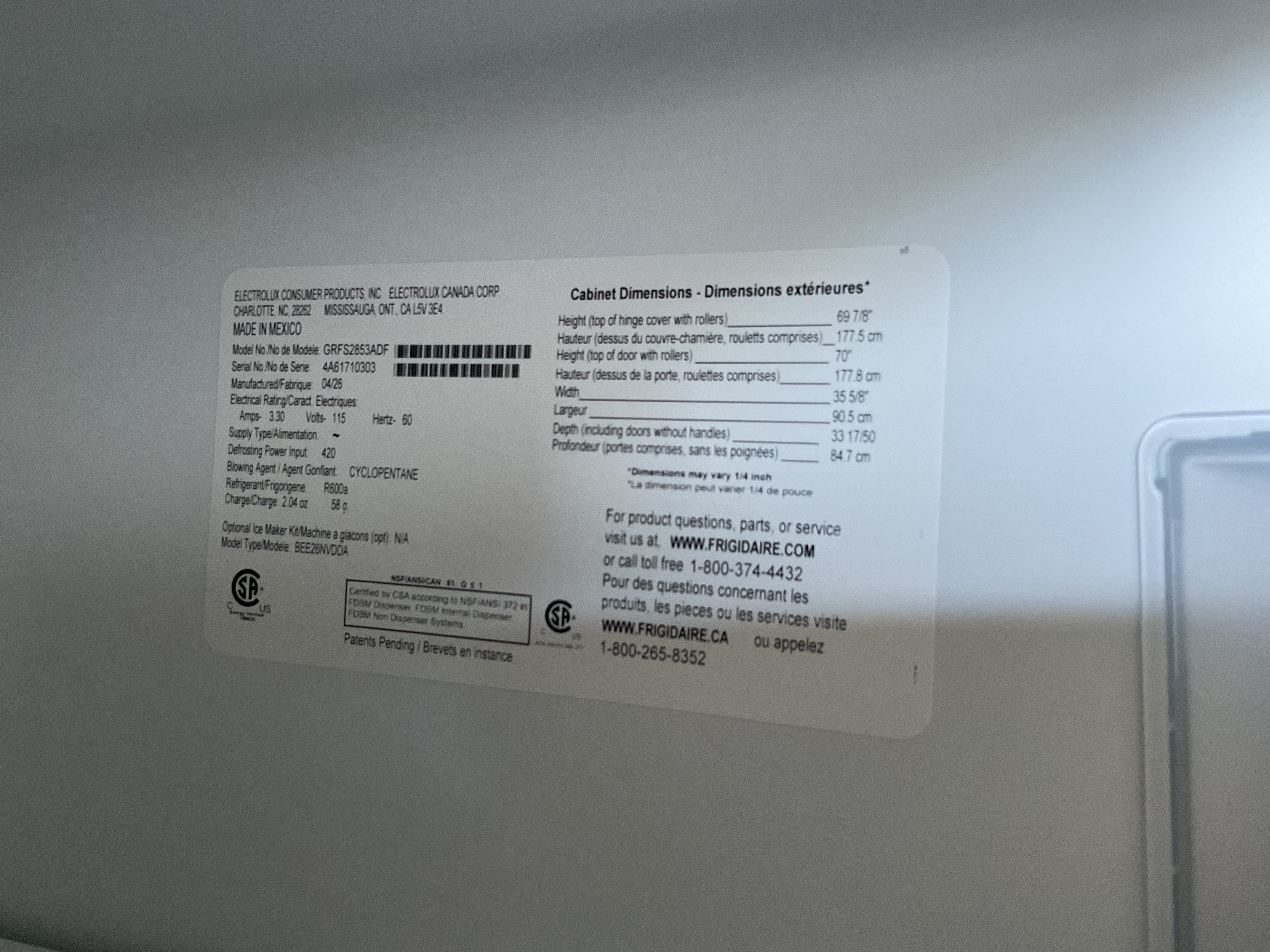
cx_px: 635
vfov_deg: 48.2
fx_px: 1064
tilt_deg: +1.1
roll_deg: -0.5
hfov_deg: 61.7
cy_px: 476
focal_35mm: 29
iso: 250
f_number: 1.8
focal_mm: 3
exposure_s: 1/60
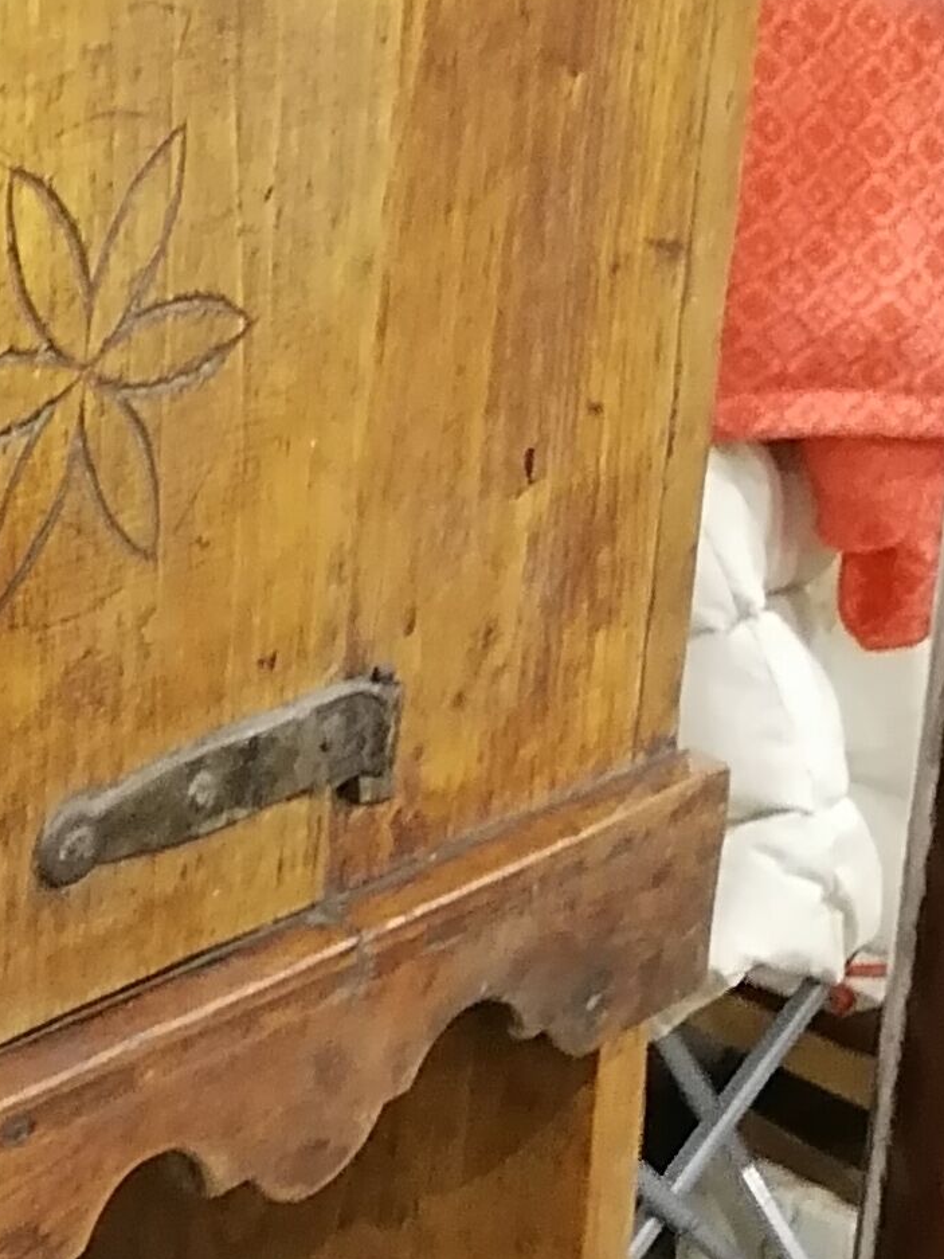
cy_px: 308
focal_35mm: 111
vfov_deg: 17.6
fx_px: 4035
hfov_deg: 12.6
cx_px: -549
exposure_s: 1/25
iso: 640
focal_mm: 5.4
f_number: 1.8
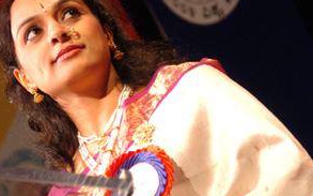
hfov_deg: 12.1
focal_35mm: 172
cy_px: 111
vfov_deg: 7.6
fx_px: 1467
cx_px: 58
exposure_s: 1/100
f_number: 2.8
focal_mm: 55
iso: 800
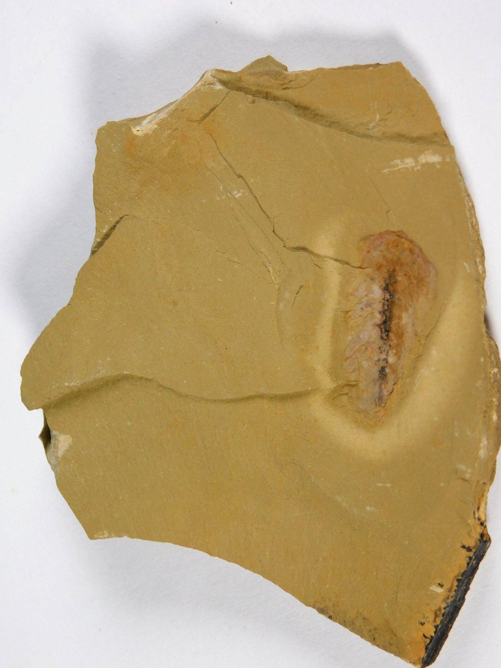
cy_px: 334
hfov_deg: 12.9
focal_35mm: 115
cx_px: 250
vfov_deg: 17.1
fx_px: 2219
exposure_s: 1/125
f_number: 4.8
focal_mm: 20.3
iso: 125
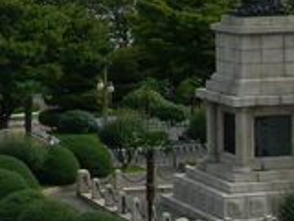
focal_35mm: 166
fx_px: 1410
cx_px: -180
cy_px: -145
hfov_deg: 11.3
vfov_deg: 8.7
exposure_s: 1/536
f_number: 4.8
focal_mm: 7.8
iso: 50
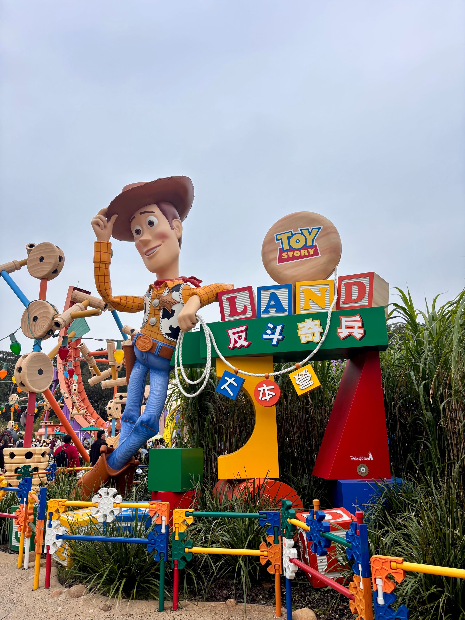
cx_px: 232
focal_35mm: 26
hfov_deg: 53.1
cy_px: 310
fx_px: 466
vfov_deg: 67.3
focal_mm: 5.96
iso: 50
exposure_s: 1/2288
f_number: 1.6
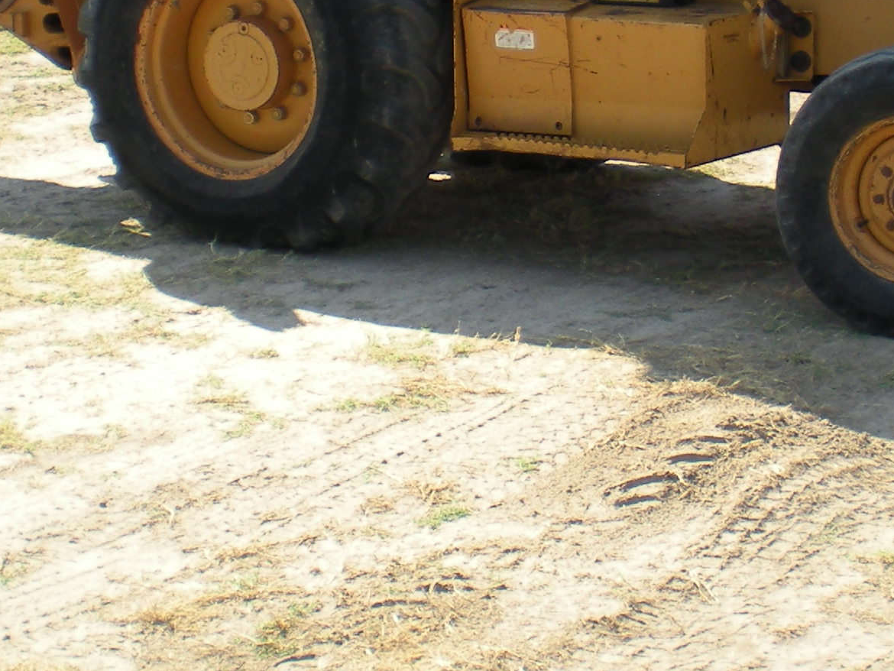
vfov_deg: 13.9
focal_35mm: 106
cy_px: 174
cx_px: 531
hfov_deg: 18.5
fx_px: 2738
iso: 64
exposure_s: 1/244
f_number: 4.6
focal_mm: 6.3
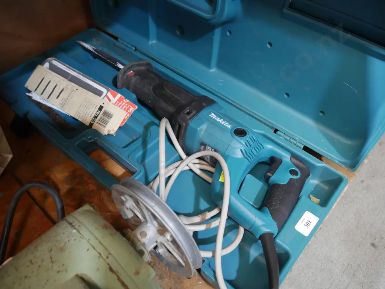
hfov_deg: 63.4
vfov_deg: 49.8
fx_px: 312
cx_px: 192
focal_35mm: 28
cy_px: 144
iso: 1600
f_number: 3.5
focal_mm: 14
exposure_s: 1/60
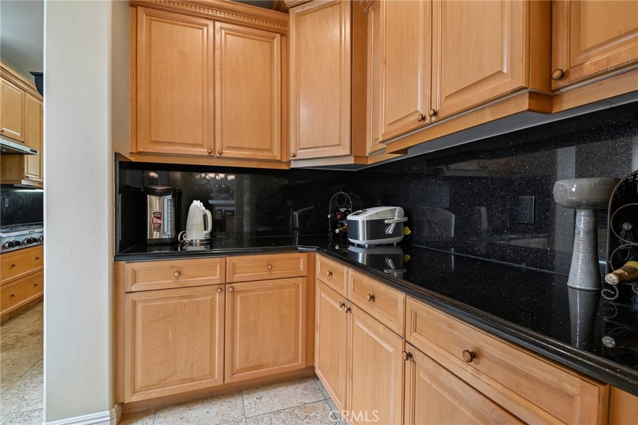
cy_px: 212
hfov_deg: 93.3
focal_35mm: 17
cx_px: 319
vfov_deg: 70.4
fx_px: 301
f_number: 8
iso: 250
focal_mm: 17
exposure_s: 1/5
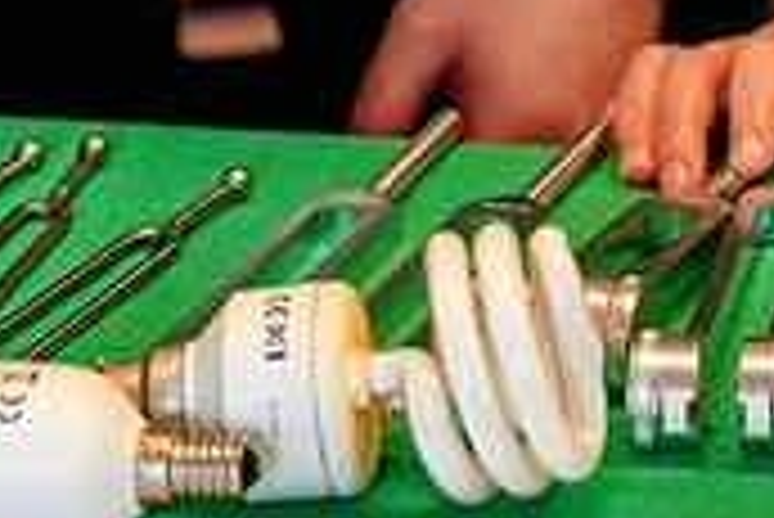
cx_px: 752
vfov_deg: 5.2
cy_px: -966
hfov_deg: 8.2
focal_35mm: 250
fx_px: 5379
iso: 1600
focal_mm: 42
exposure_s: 1/200
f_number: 4
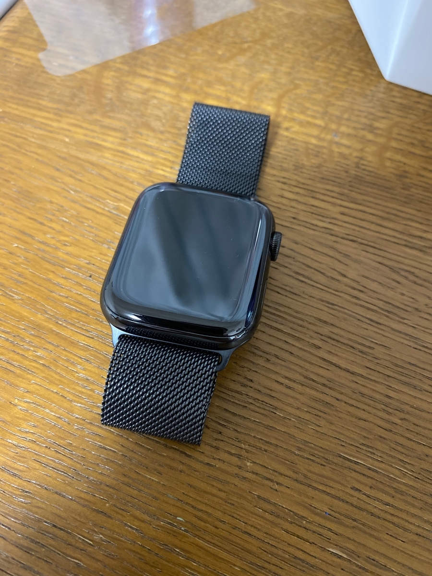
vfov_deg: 67.3
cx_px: 216
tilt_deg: -65.4
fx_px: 433
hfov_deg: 53.1
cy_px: 288
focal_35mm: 26
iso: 500
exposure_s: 1/30
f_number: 1.8
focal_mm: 4.25
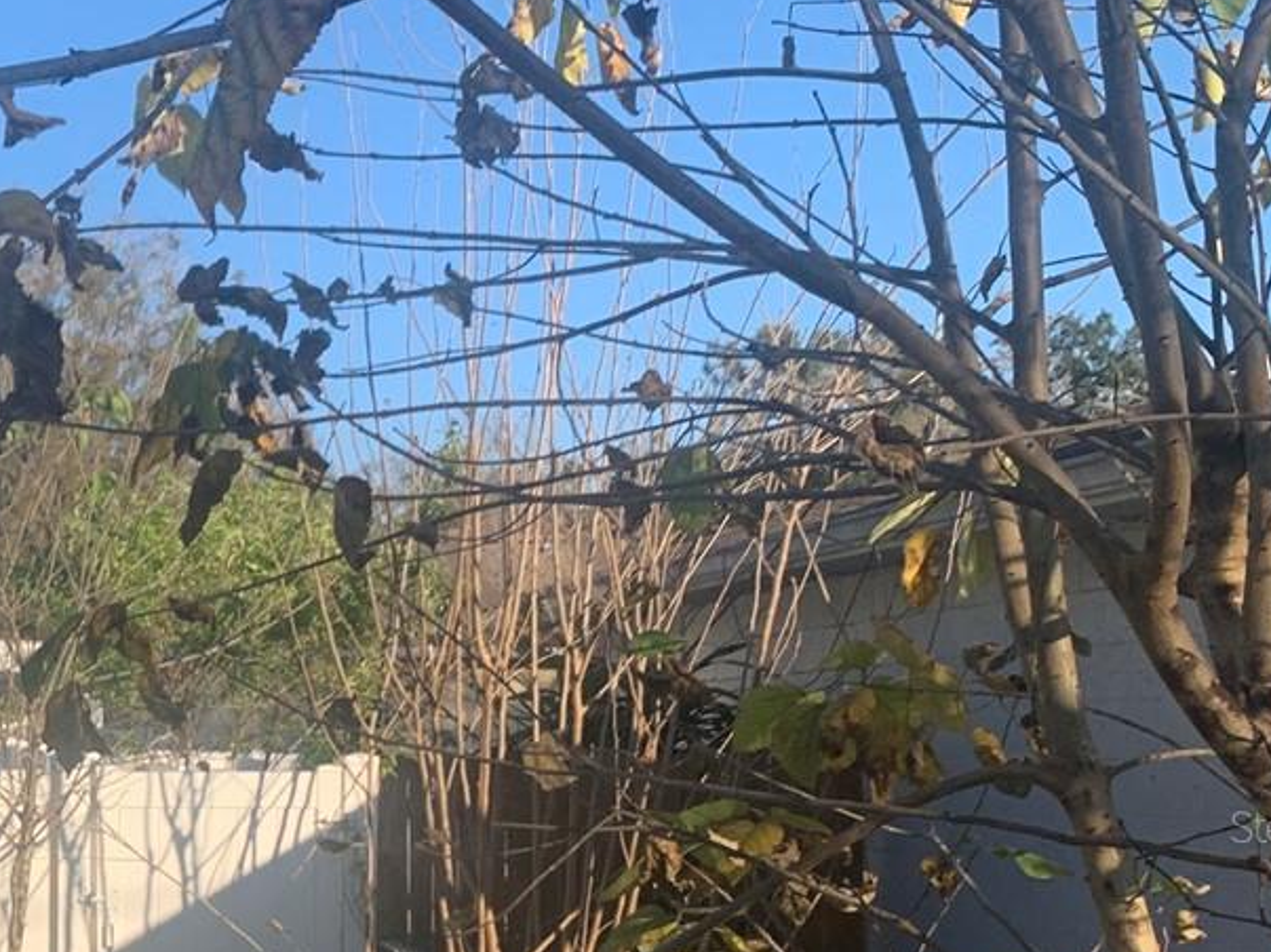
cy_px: 826
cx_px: -257
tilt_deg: +0.6
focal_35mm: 69
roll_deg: -1.9
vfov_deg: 20.9
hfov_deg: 25.3
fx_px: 2533
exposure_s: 1/1387
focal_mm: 4.25
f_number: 1.8
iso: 25
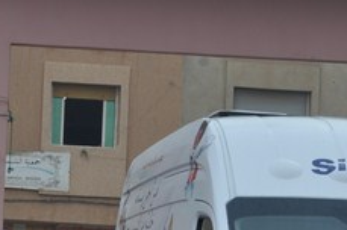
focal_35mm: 193
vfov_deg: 7.0
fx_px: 1858
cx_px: 129
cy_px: 273
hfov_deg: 10.7
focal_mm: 46
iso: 200
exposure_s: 1/320
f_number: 9
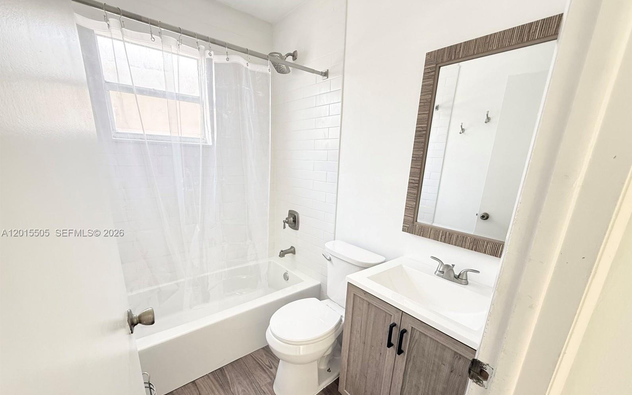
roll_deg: -2.3
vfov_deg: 74.1
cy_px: 233
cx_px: 319
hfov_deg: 101.5
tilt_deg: -15.9
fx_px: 258
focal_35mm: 15
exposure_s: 1/60
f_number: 2.2
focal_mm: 2.22
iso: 400
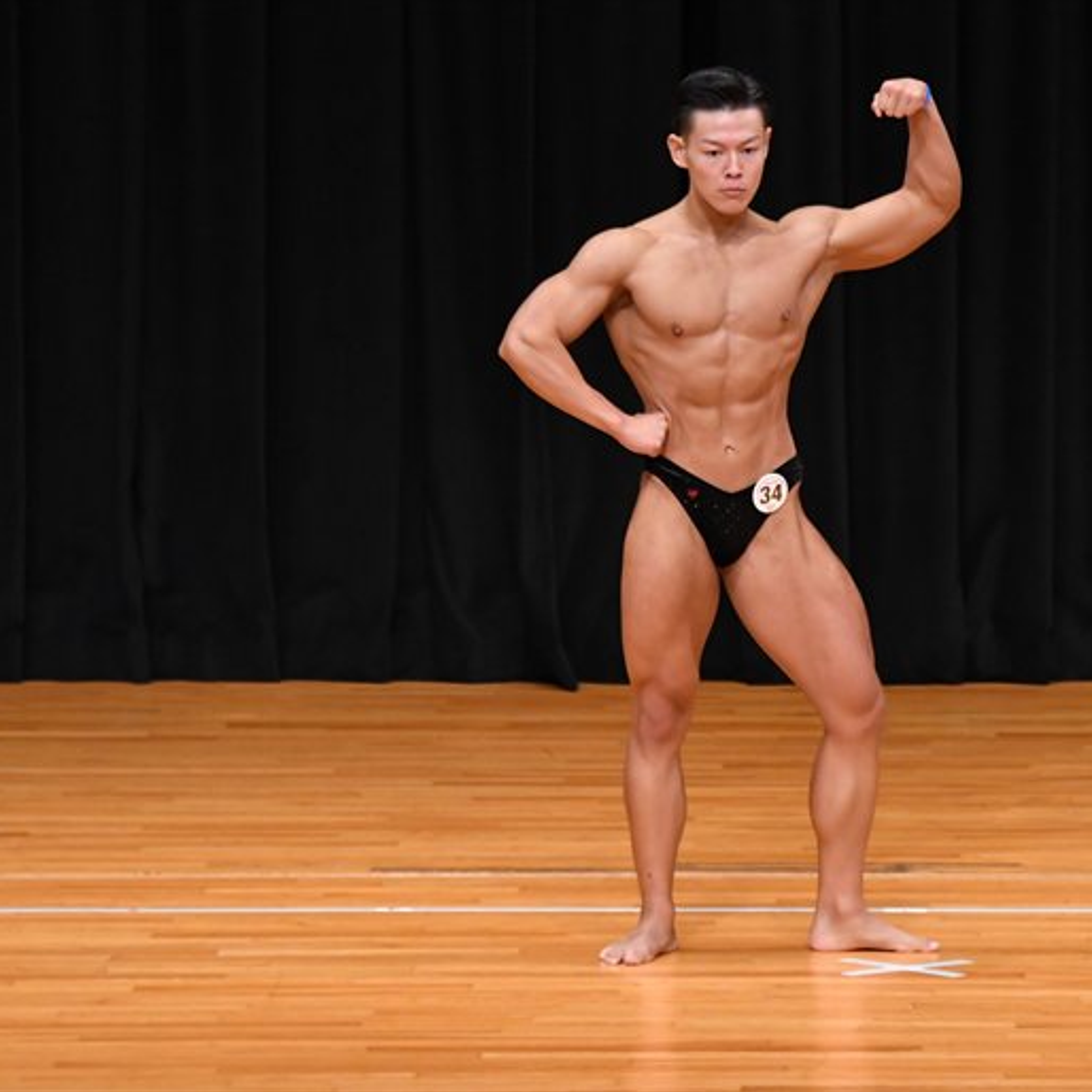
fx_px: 12349
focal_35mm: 346
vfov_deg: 5.1
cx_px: 781
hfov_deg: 5.1
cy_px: 546
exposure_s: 1/400
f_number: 5.6
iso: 3200
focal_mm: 180
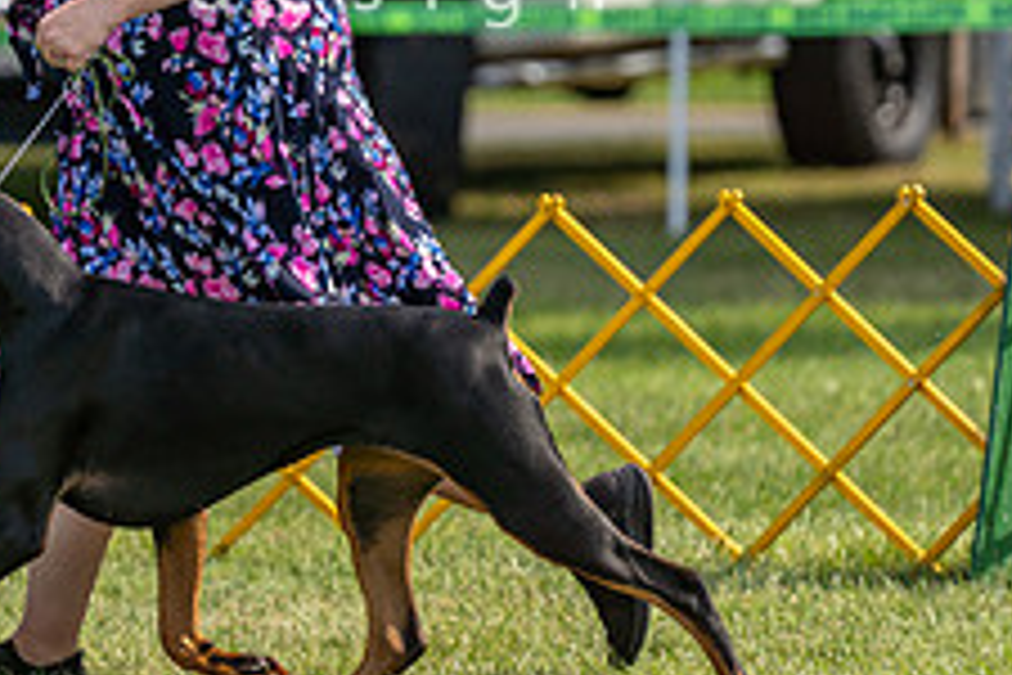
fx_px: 14054
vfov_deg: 2.7
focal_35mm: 500
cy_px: 124
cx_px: 45
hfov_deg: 4.1
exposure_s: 1/1600
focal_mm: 194
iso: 200
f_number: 3.5
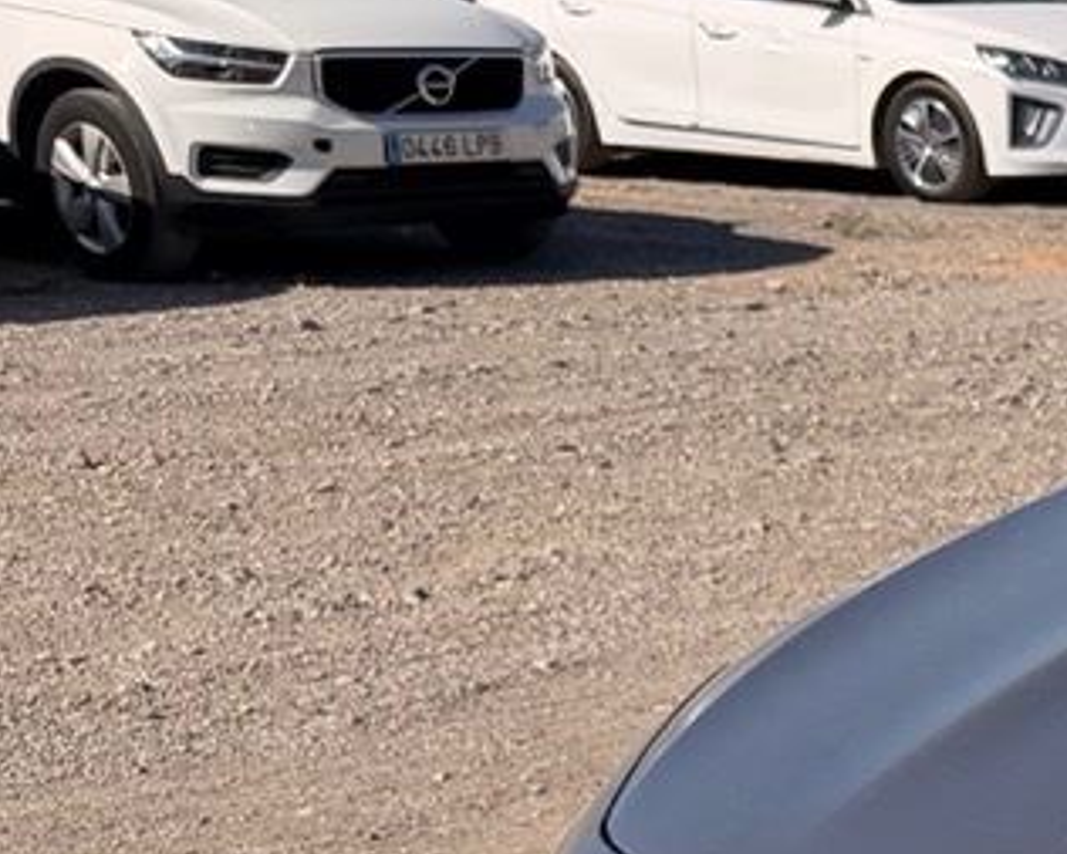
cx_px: 1996
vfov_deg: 15.4
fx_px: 3001
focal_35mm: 95
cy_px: 1107
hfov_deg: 16.4
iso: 125
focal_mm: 6.76
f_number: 1.78
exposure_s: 1/5714
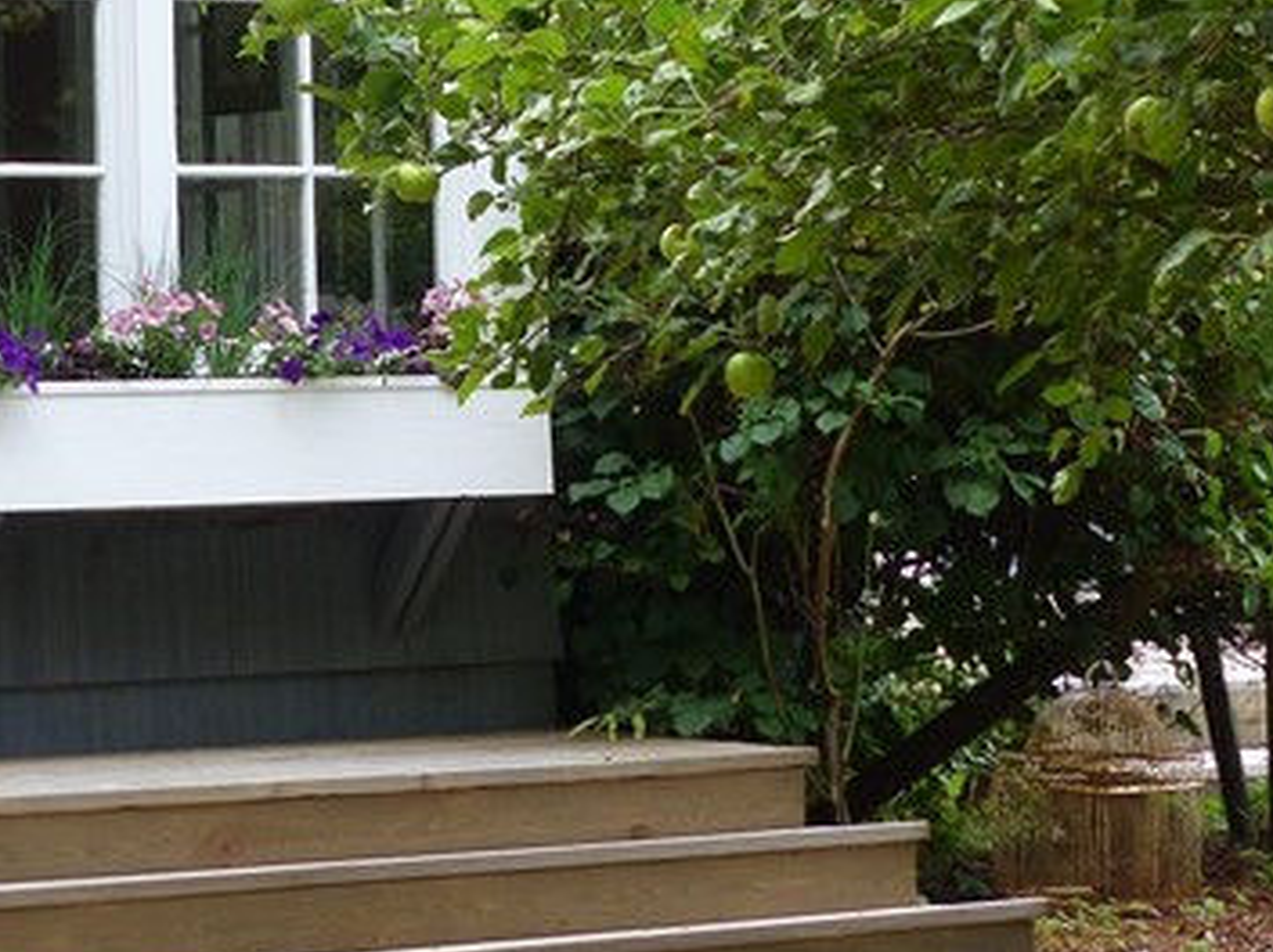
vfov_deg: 9.7
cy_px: -101
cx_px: 487
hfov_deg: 13.1
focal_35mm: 151
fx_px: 5547
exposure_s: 1/100
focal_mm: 9.4
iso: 100
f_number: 2.8
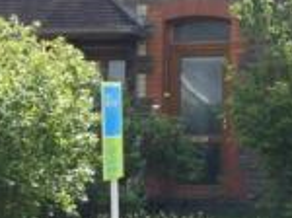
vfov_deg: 10.0
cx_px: 184
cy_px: 34
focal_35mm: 148
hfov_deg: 13.3
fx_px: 1246
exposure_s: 1/400
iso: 80
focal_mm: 6.8
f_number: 3.5
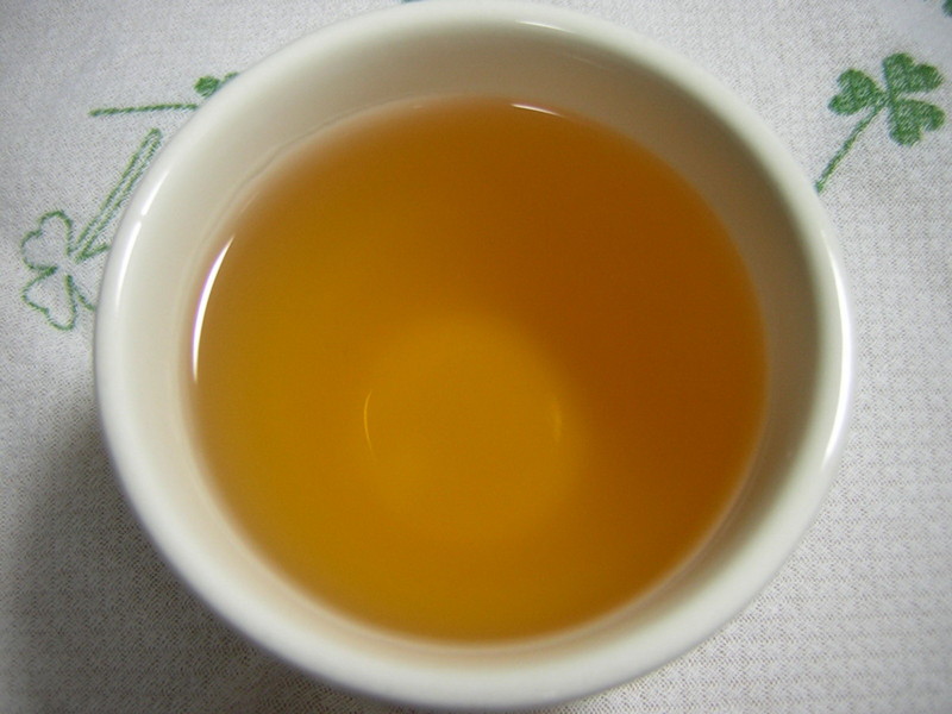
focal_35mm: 36
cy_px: 357
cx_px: 476
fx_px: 990
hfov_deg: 51.4
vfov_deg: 39.7
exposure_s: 1/32
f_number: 2.6
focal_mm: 4.7
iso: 50
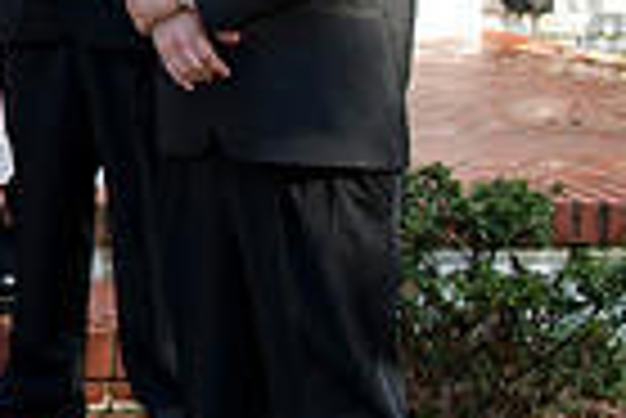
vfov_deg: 11.0
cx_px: -437
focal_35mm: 121
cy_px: -157
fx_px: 2106
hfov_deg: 15.1
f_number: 5.6
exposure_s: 1/160
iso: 400
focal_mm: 29
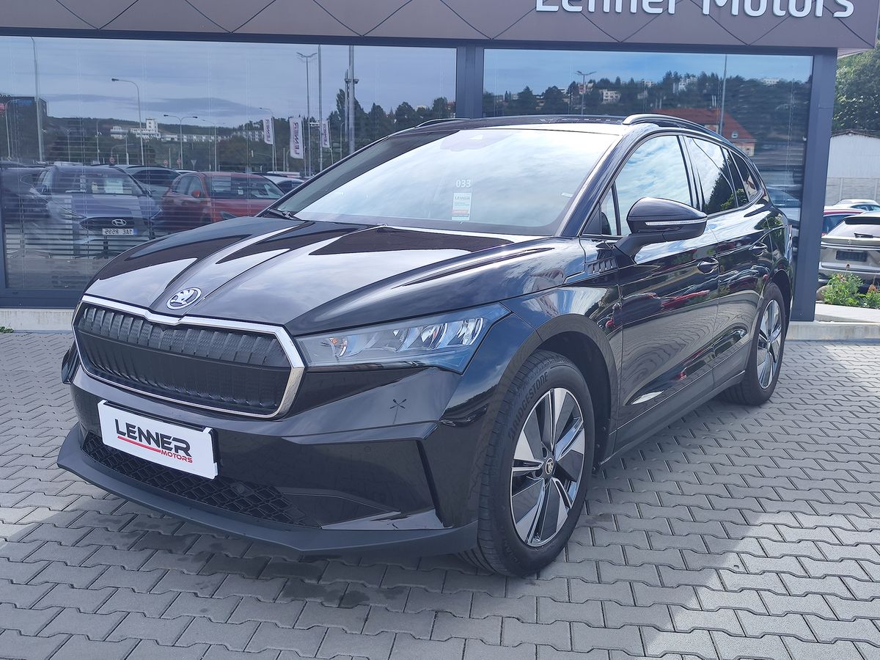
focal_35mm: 23
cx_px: 440
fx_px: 585
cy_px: 330
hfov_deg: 73.9
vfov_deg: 58.9
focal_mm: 7.01
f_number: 1.69
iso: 50
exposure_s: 1/586
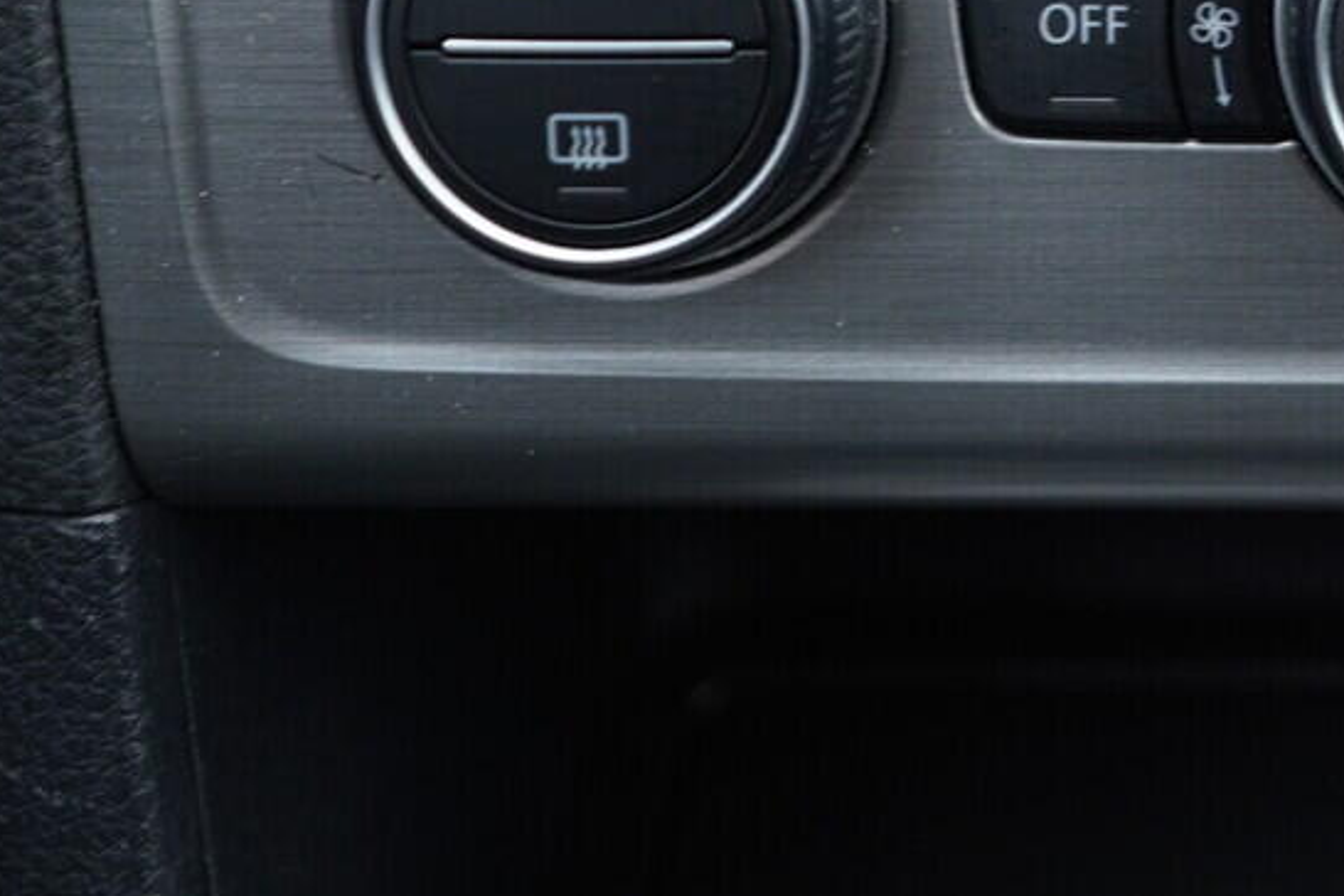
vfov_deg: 14.0
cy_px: -150
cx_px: 1519
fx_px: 3546
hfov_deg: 20.4
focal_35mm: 95
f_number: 2.8
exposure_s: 1/40
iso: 400
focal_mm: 24
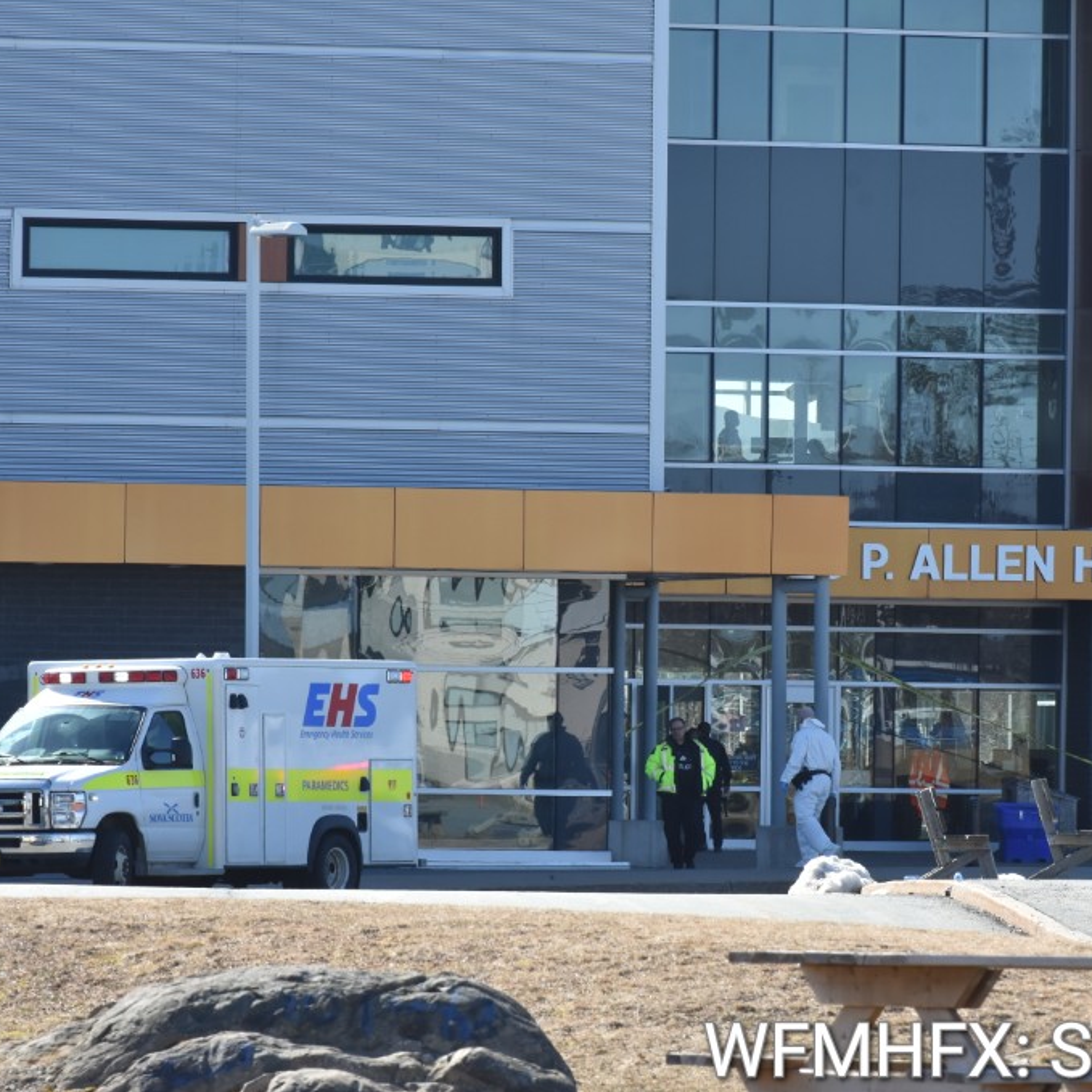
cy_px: 547
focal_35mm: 356
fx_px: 12693
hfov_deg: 4.9
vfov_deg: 4.9
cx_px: 643
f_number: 10
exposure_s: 1/400
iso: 500
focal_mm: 185
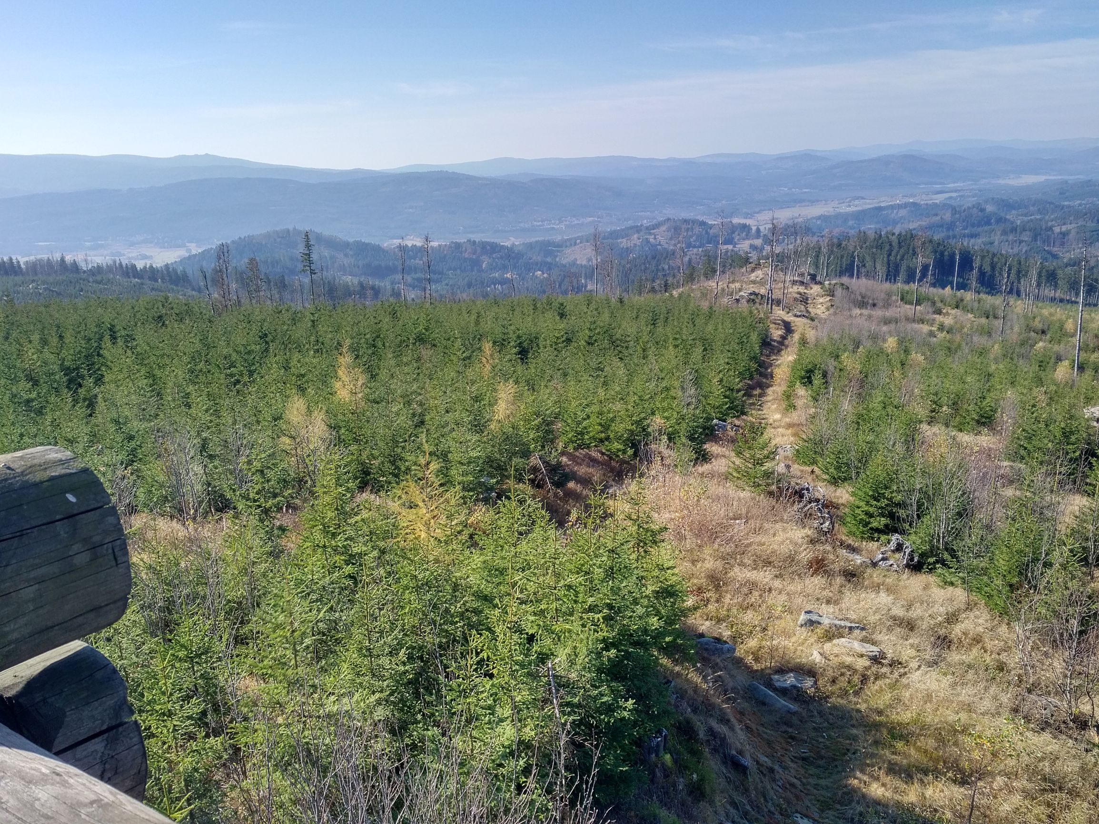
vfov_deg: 51.4
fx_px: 857
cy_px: 412
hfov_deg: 65.3
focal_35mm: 27
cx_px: 550
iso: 50
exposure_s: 1/1530
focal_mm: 4.75
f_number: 2.2
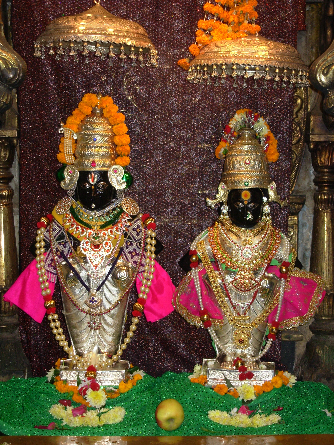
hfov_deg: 18.0
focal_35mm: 82
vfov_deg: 23.8
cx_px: 167
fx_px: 1055
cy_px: 222
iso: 69
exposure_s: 1/73.9
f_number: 3.7
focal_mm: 13.5
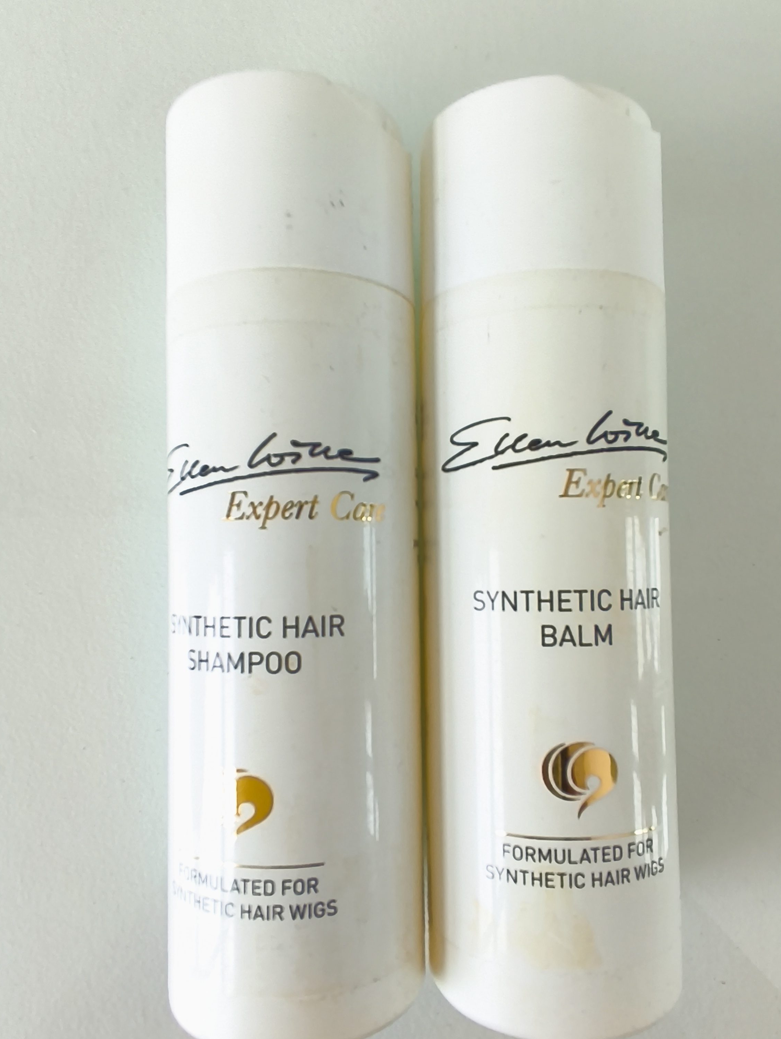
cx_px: 415
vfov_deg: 69.3
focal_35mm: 25
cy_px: 548
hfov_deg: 54.9
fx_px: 751
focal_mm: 1.65
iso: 50
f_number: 2.2
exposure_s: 1/60
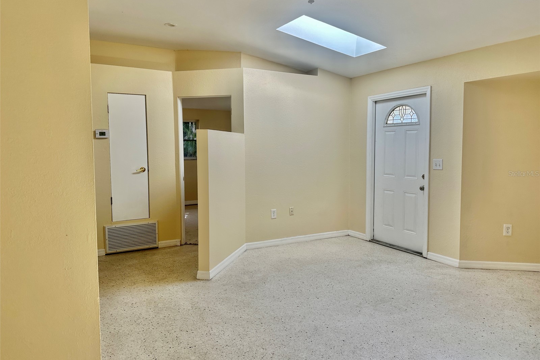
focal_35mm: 25
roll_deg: +0.6
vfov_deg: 51.3
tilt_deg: -3.5
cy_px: 173
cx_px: 270
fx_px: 375
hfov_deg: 71.5
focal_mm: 6.86
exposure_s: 1/222
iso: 64
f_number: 1.78
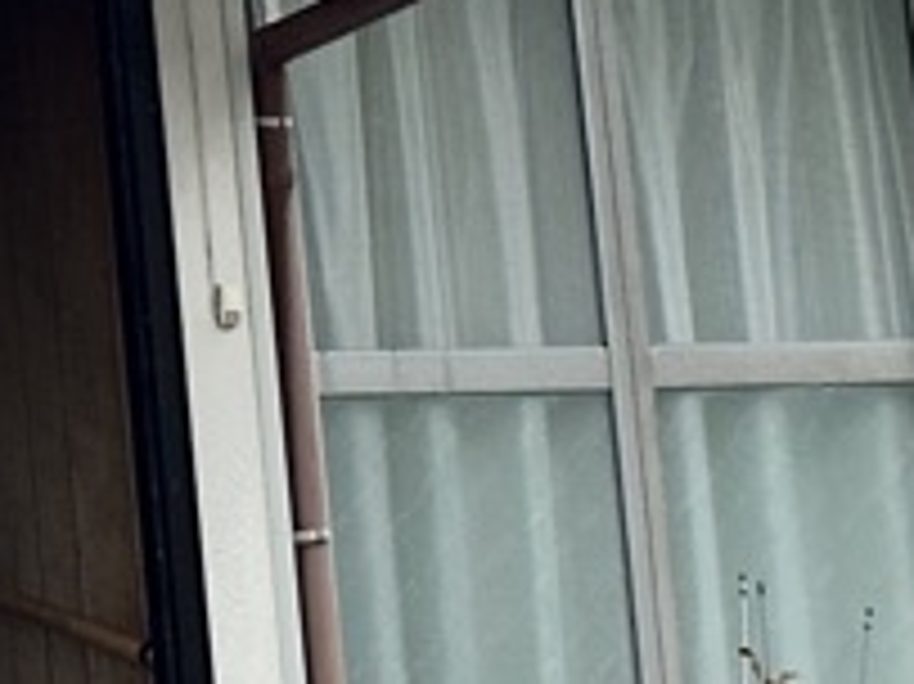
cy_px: -711
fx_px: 4987
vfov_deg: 7.5
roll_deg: +1.8
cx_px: -1279
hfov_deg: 9.4
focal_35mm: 189
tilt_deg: +11.5
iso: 80
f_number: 1.78
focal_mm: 6.86
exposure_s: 1/1562
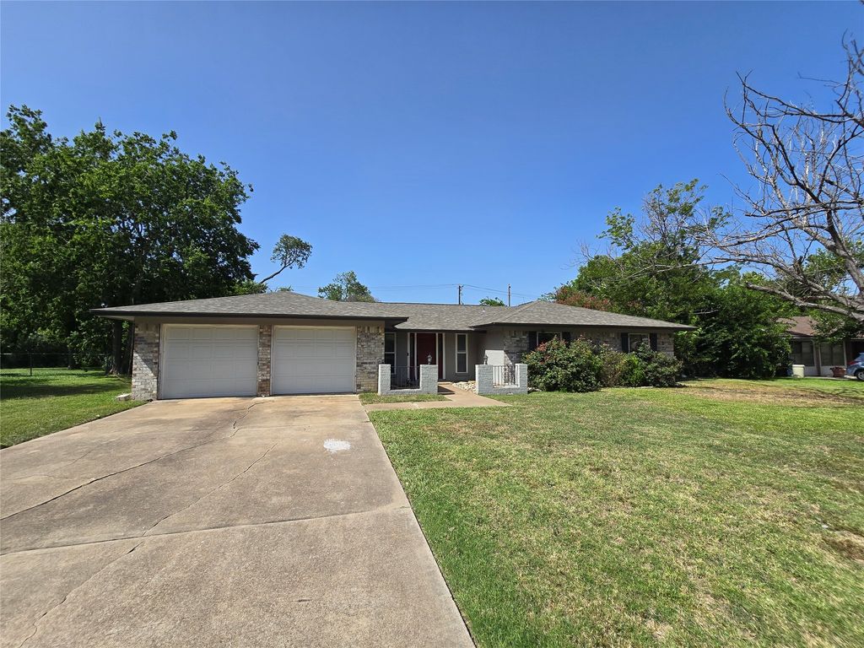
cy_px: 324
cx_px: 432
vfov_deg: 89.9
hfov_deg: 106.2
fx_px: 324
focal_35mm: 13
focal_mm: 2.2
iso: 50
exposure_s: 1/2265
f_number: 2.2
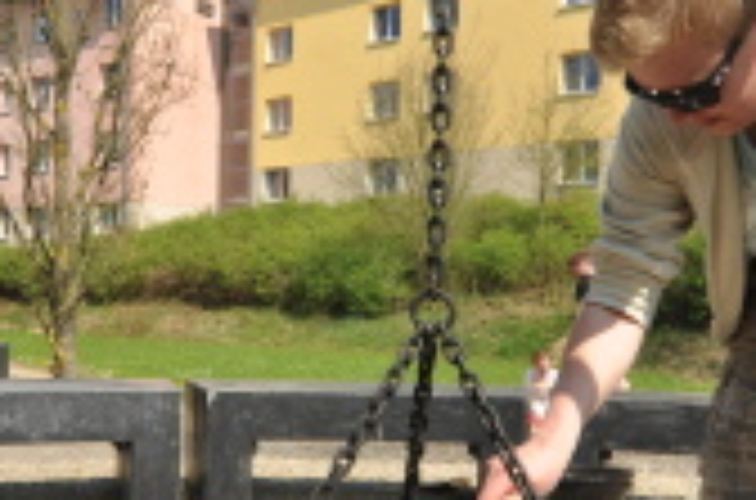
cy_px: 282
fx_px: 1047
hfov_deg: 39.6
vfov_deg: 26.8
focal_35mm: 50
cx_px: 310
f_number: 7.1
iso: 200
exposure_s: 1/400
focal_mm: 14
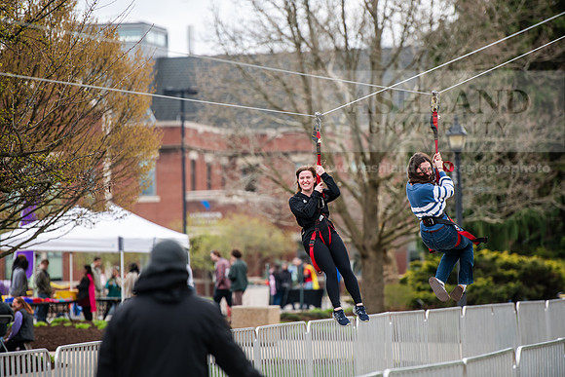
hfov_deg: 10.3
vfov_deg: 6.9
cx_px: 282
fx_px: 3139
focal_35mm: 200
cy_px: 188
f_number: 3.2
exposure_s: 1/800
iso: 160
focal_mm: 200
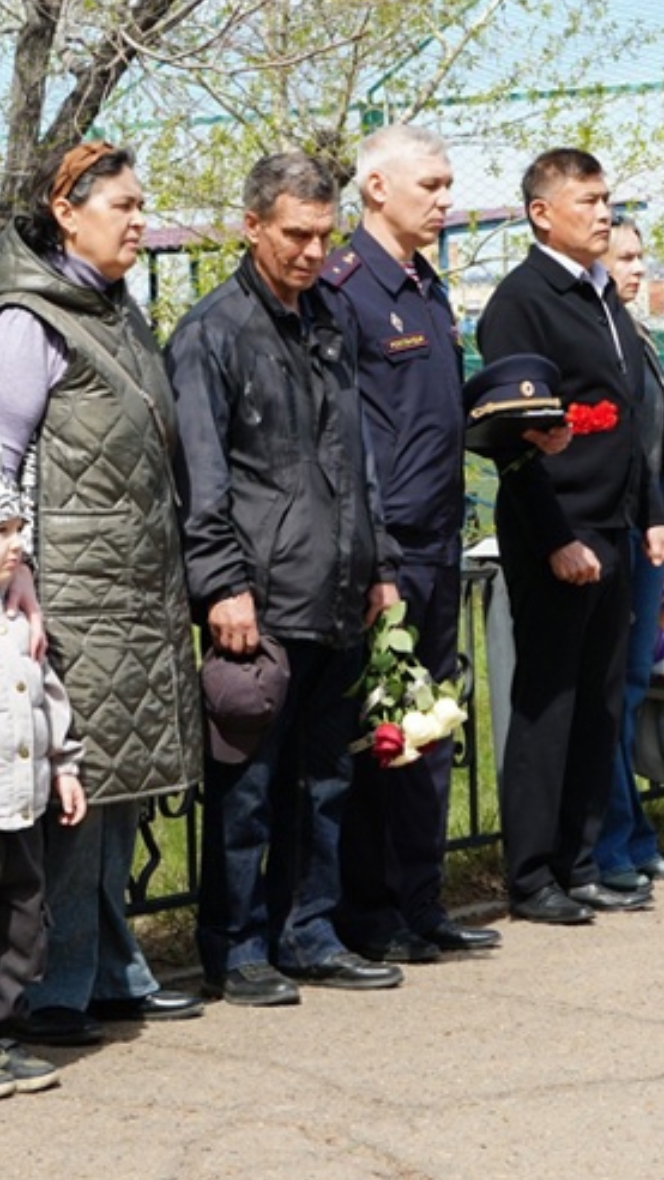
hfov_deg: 14.4
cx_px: 465
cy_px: 585
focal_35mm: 84
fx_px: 2621
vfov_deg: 25.4
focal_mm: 35
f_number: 10
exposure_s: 1/100
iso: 100
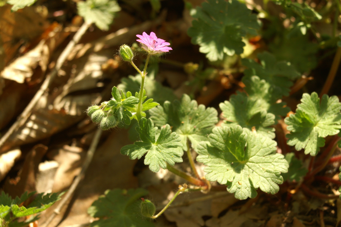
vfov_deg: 11.4
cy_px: 114
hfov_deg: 17.1
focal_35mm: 120
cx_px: 170
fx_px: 1136
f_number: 13
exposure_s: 1/200
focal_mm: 80
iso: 400
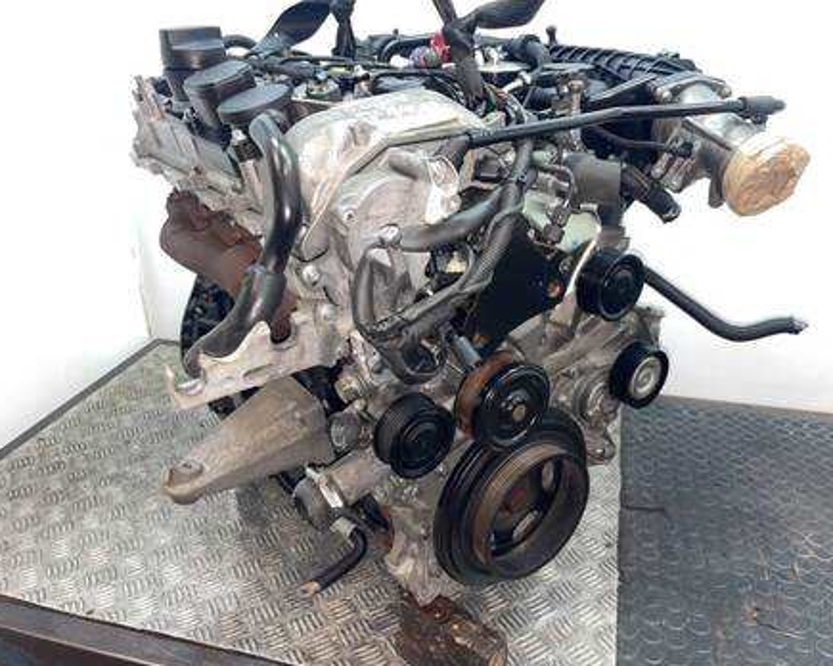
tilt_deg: -24.7
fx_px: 690
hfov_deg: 62.2
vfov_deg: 51.5
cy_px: 343
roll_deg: +1.6
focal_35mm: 28
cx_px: 419
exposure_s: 1/18
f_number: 1.6
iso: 80
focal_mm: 4.2
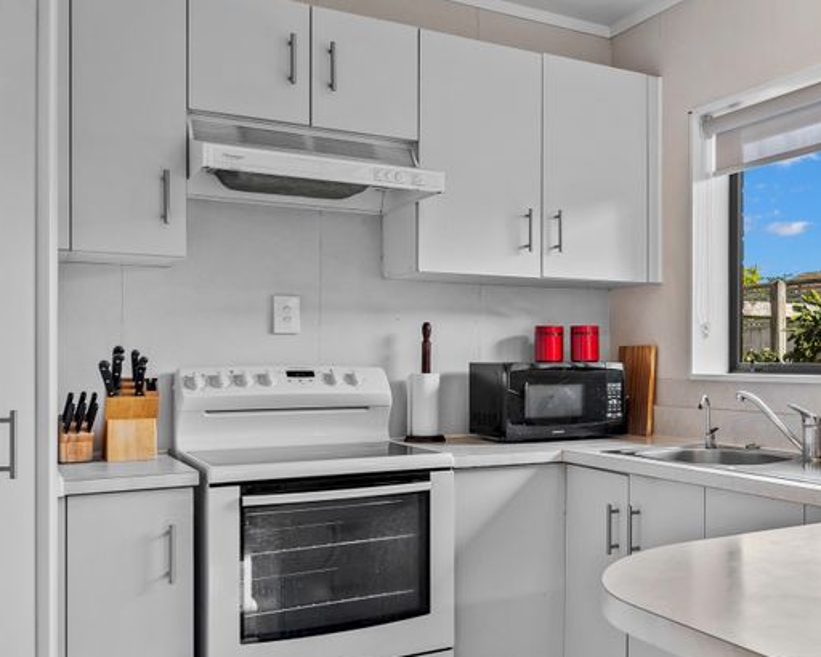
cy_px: 346
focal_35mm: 38
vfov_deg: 39.2
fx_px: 924
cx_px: 723
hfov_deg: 44.1
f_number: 5.6
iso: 250
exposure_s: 1/13
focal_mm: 16
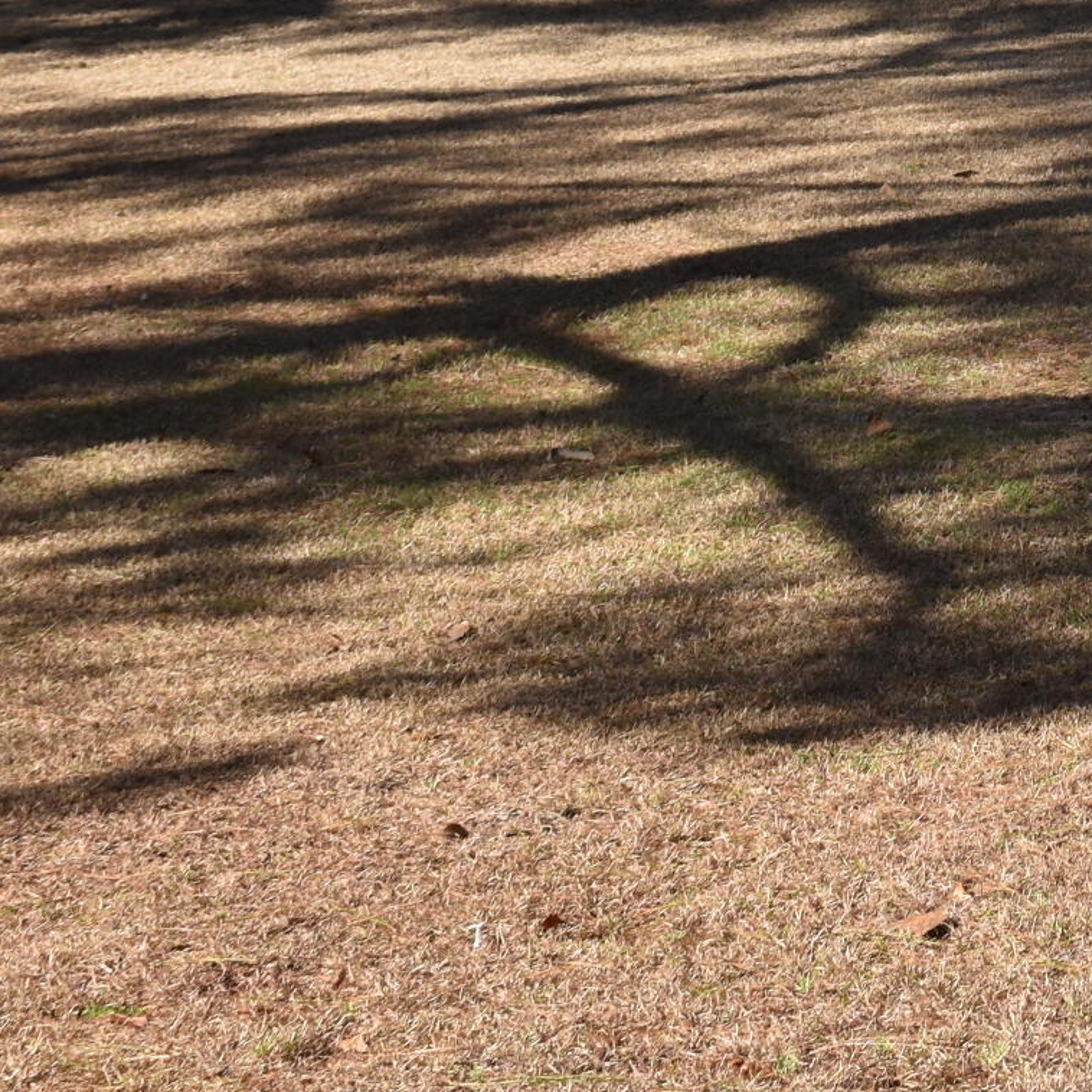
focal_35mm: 177
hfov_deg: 9.5
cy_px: -321
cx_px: 1799
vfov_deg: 9.7
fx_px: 6306
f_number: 9
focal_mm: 35
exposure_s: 1/320
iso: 200
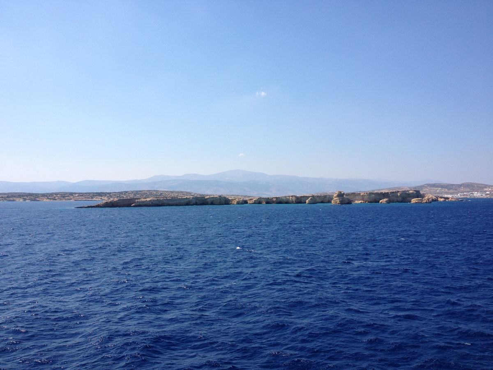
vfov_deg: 40.7
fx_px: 498
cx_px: 246
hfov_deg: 52.6
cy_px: 185
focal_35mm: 35
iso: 50
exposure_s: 1/2045
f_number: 2.4
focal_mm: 4.28
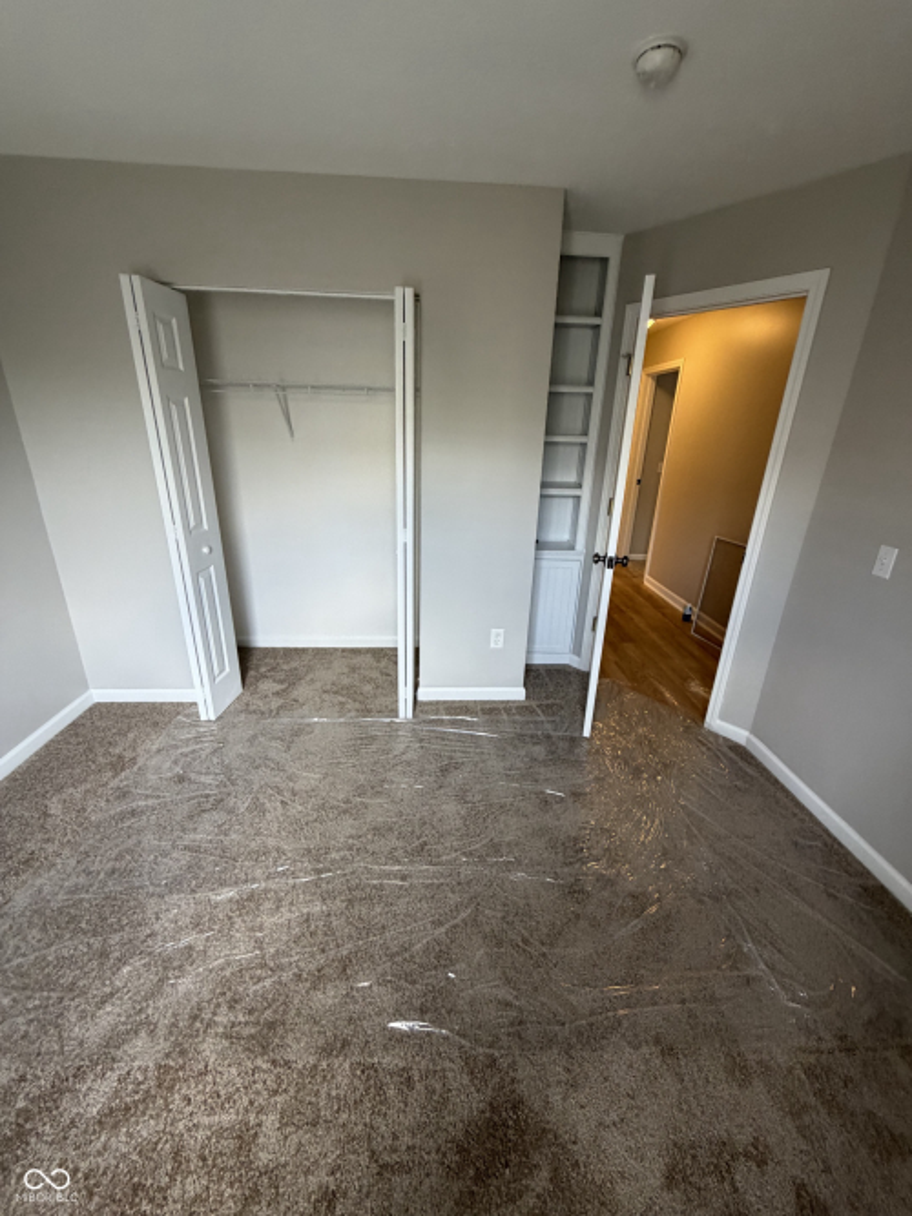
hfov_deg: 85.7
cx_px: 456
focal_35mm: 14
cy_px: 608
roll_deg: -3.6
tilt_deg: -20.3
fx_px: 492
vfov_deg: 102.1
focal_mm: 2.22
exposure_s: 1/121
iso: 320
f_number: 2.2
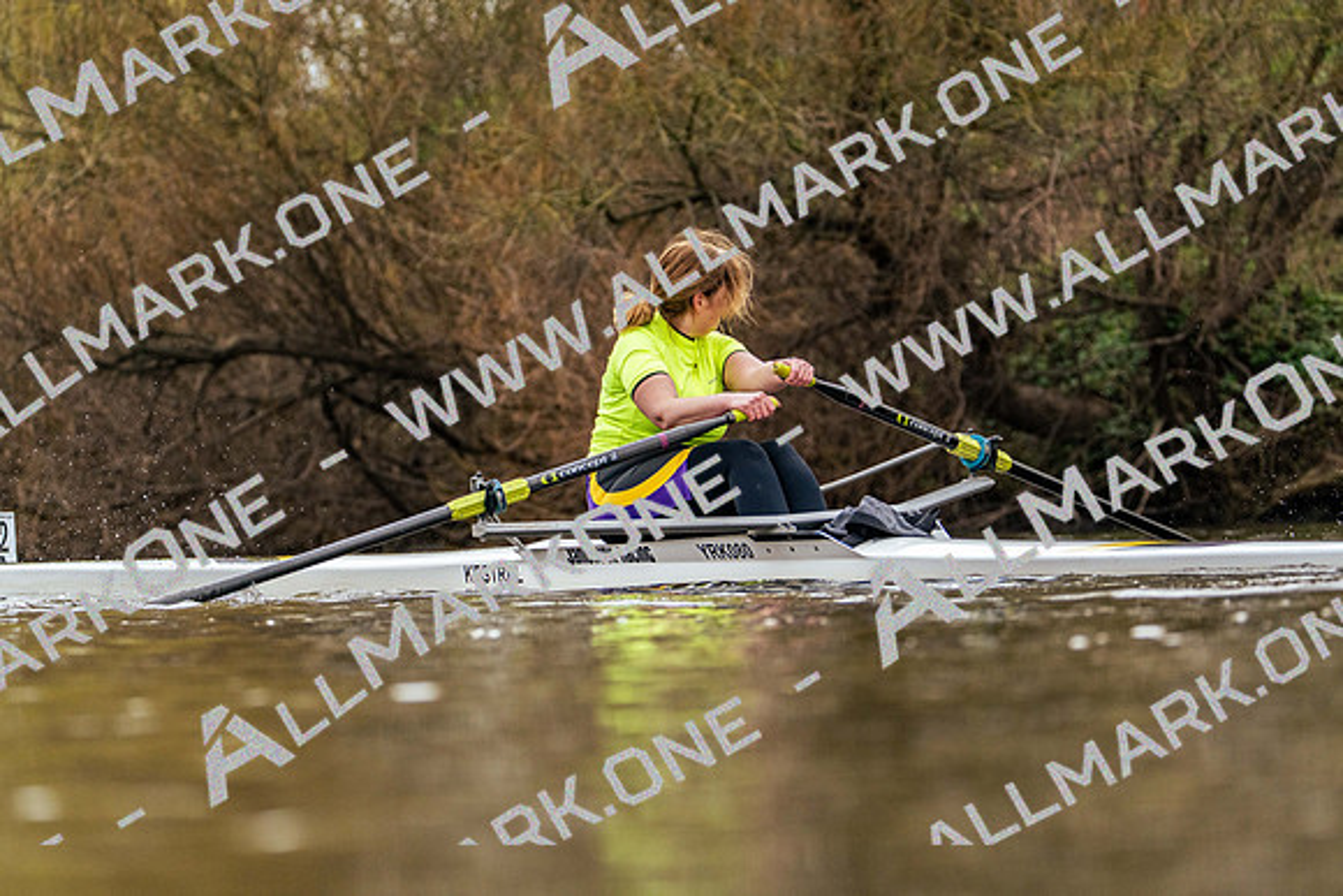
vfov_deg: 4.6
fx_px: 11194
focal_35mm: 300
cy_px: 448
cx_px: 672
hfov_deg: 6.9
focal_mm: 300
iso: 2500
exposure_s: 1/2000
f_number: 6.3
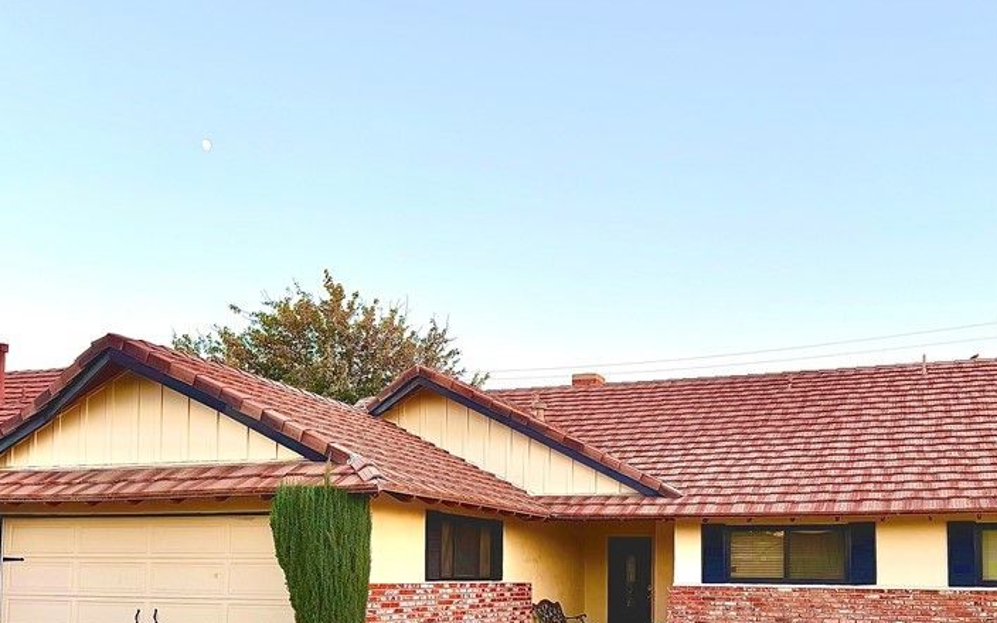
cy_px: 515
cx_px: 565
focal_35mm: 37
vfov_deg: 33.3
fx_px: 1005
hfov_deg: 52.6
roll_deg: +0.6
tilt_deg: +3.8
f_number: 1.78
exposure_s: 1/361
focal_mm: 6.76
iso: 80
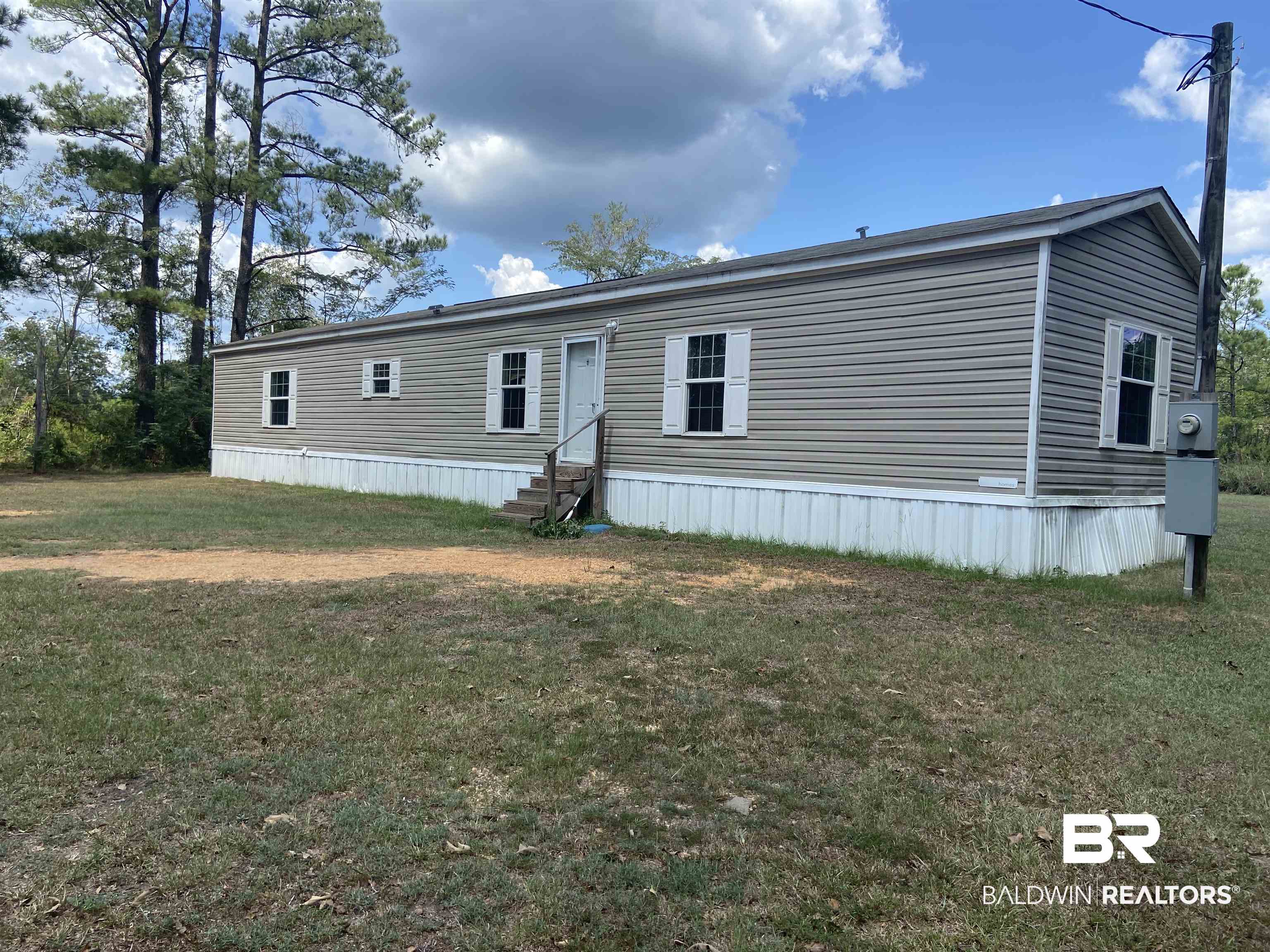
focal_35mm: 26
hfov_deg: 67.3
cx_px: 635
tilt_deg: -3.2
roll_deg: -2.4
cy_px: 476
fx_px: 954
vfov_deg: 53.1
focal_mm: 4.25
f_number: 1.8
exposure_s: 1/1838
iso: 32
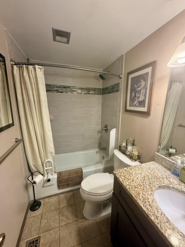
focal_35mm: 14
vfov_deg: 102.1
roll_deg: +0.0
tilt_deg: -9.9
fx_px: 100
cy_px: 124
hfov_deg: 85.7
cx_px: 92
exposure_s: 1/60
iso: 400
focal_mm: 2.22
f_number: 2.2
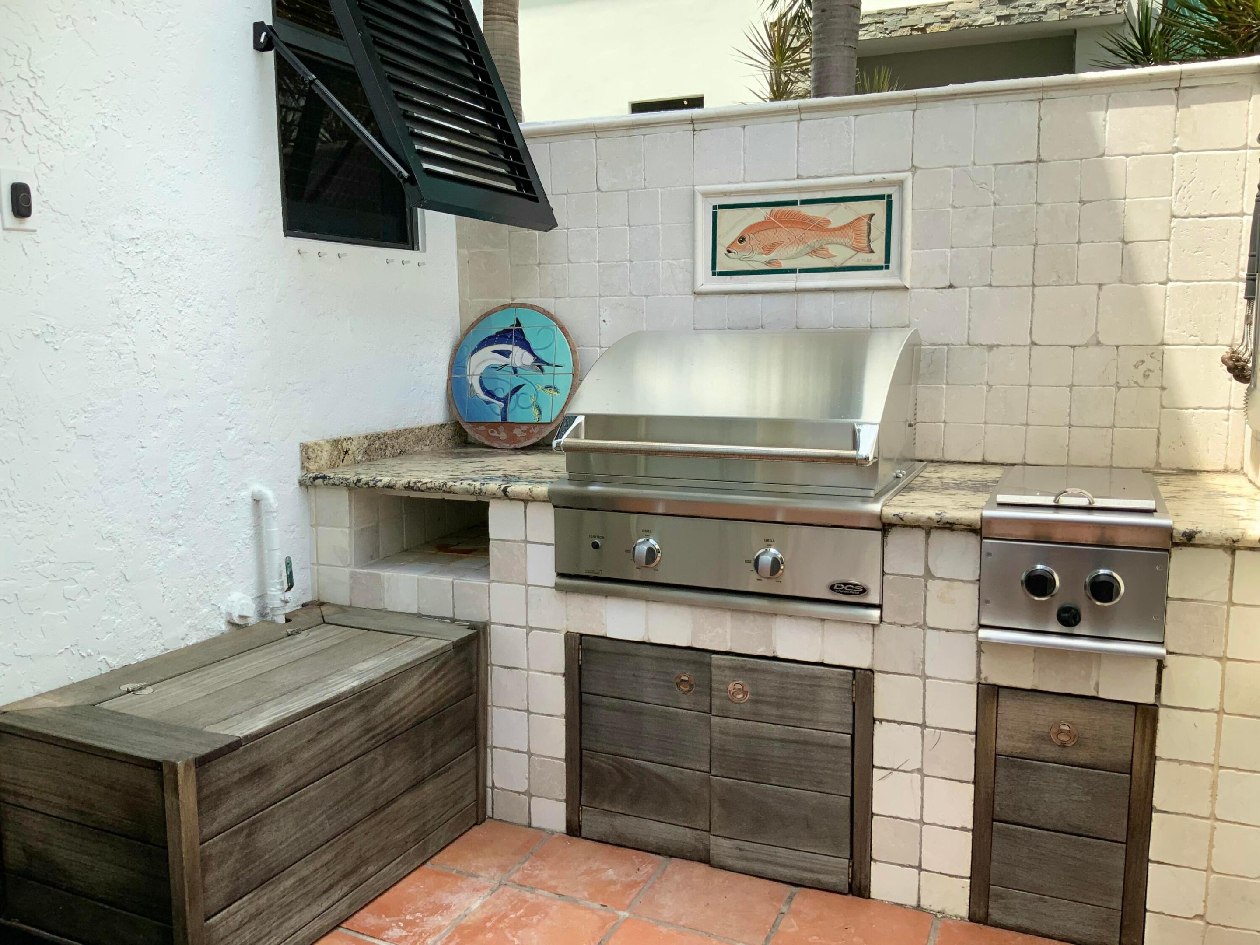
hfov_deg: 61.7
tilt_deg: -6.5
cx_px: 630
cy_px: 472
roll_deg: +1.4
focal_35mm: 29
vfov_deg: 48.2
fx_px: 1056
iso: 16
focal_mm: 3
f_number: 1.8
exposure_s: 1/691
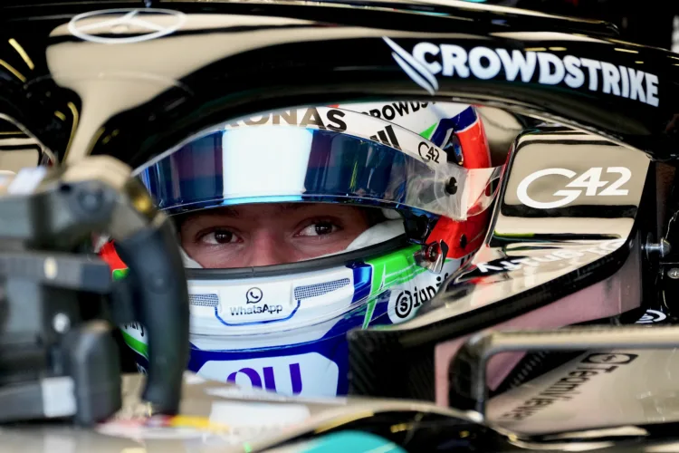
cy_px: 226
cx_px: 340
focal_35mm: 600
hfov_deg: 3.4
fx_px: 11316
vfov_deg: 2.3
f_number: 5.6
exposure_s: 1/400
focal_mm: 400
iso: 1600
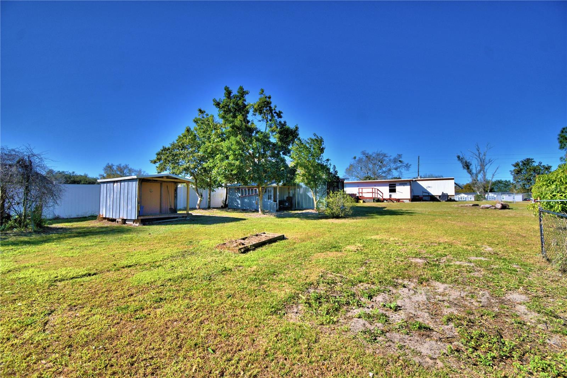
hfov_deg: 100.4
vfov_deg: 77.3
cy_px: 189
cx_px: 284
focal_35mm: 15
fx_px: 236
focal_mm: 10
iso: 100
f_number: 4.5
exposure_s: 1/1600
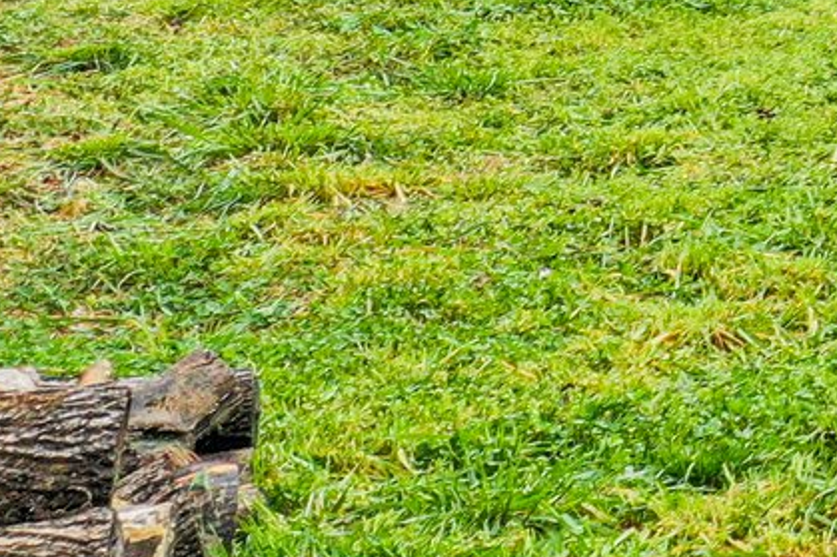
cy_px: -478
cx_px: 2018
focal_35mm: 137
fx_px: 3184
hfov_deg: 12.0
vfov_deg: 9.5
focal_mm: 10.26
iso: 100
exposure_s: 1/120
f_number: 4
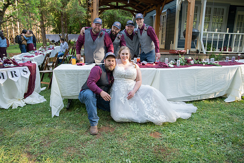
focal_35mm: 24
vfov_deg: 53.2
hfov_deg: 73.7
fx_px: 163
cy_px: 82
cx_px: 122
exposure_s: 1/320
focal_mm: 24
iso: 1250
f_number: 4
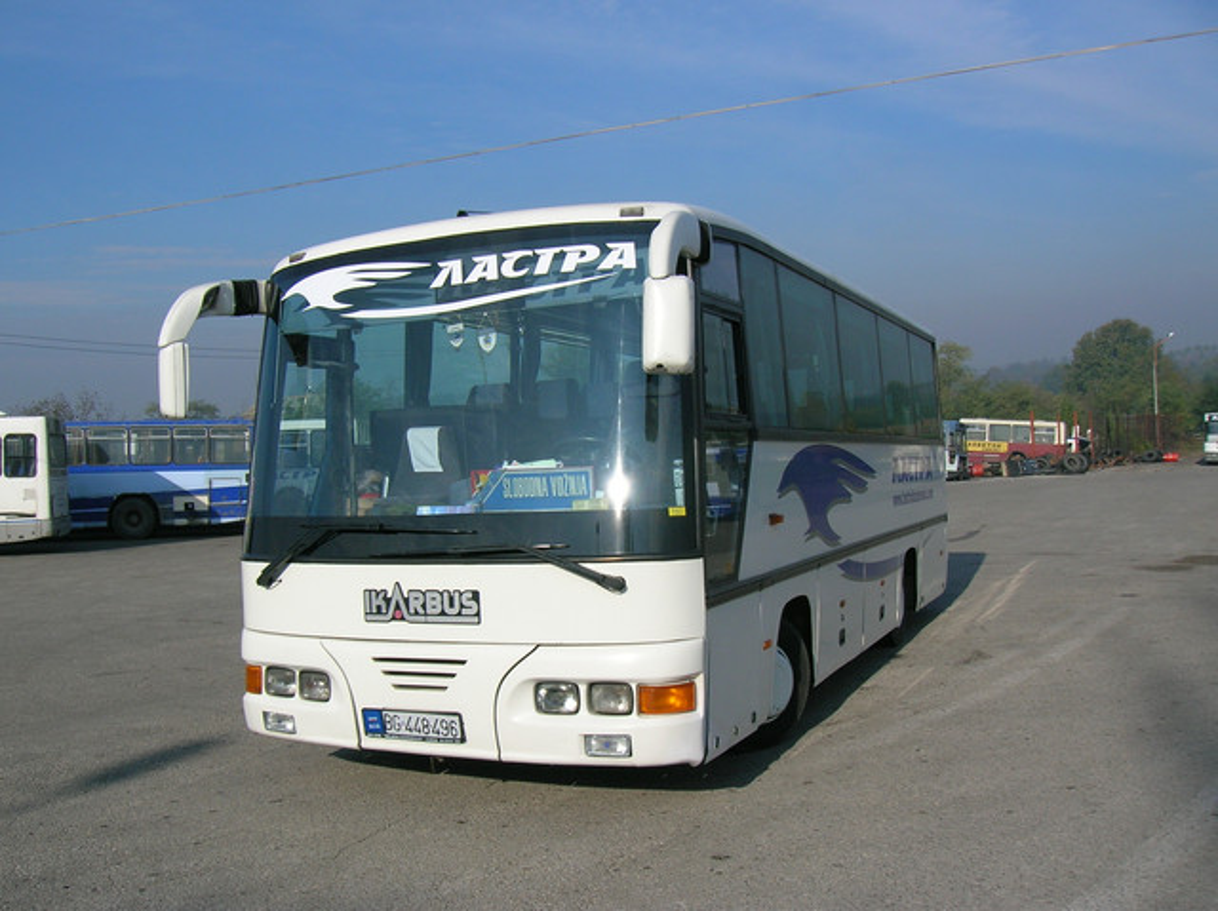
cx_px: 609
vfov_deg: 41.7
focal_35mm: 34
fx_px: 1195
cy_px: 456
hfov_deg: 54.0
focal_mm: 5.7
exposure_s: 1/644
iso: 50
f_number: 4.9
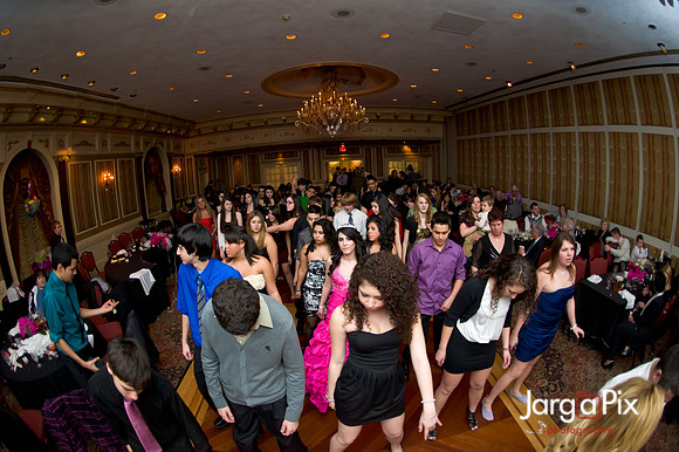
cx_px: 340
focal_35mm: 16
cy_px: 226
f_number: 3.2
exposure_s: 1/200
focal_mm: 16
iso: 3200
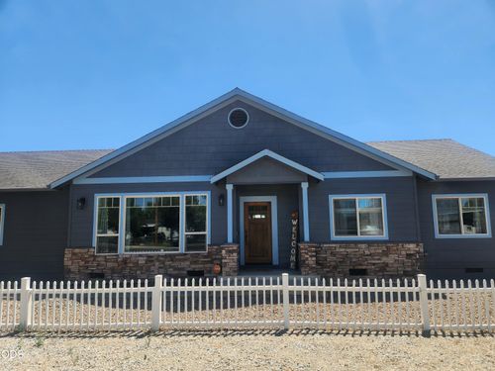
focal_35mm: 23
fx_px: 329
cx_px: 248
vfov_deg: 58.9
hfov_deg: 73.9
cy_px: 186
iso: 20
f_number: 1.8
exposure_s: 1/1038
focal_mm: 5.4
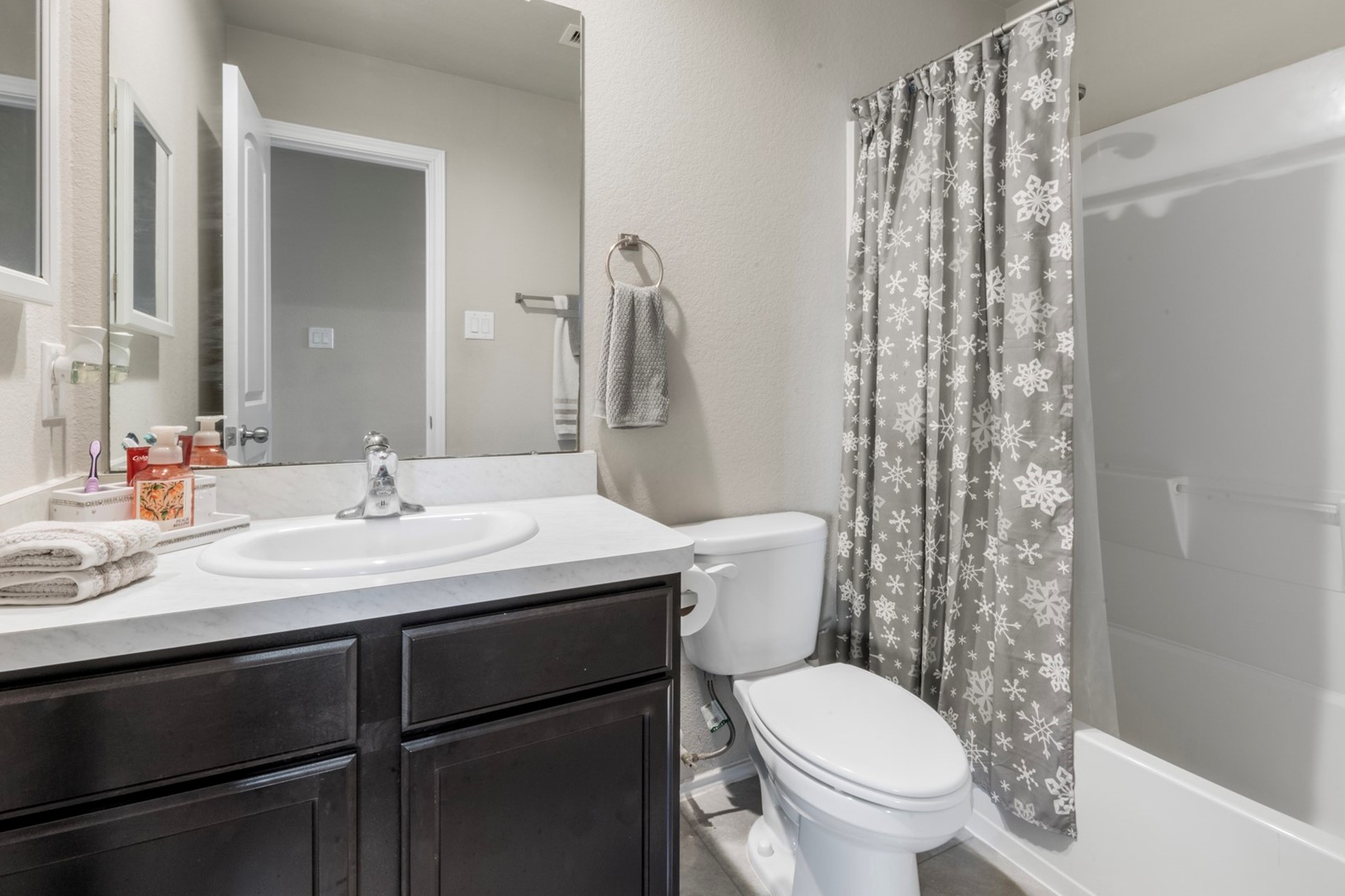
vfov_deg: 72.8
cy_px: 350
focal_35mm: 16
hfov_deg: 96.6
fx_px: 598
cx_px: 716
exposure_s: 13
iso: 250
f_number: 9
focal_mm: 12
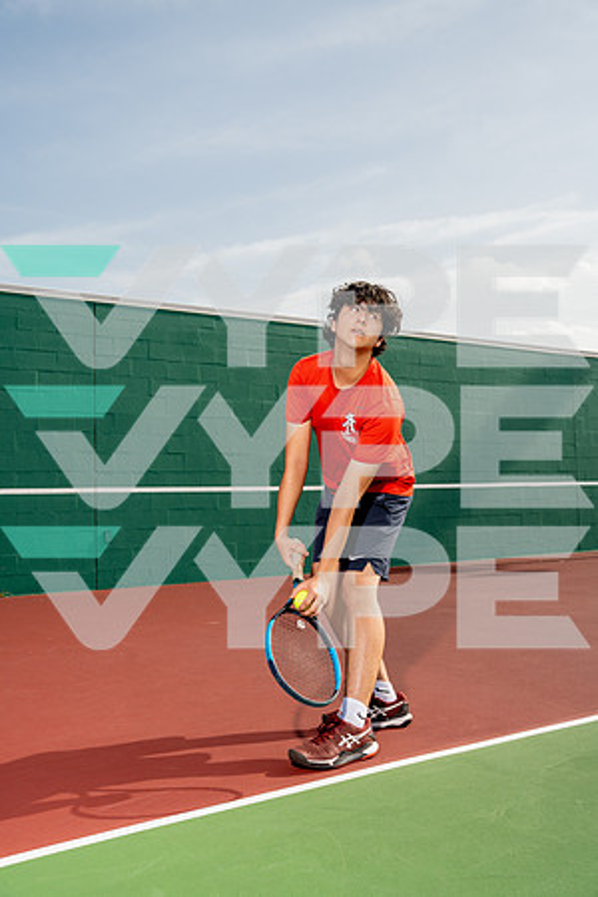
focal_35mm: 35
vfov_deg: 54.4
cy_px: 448
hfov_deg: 37.9
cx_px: 299
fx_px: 872
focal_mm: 35
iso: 100
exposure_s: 1/640
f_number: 5.6
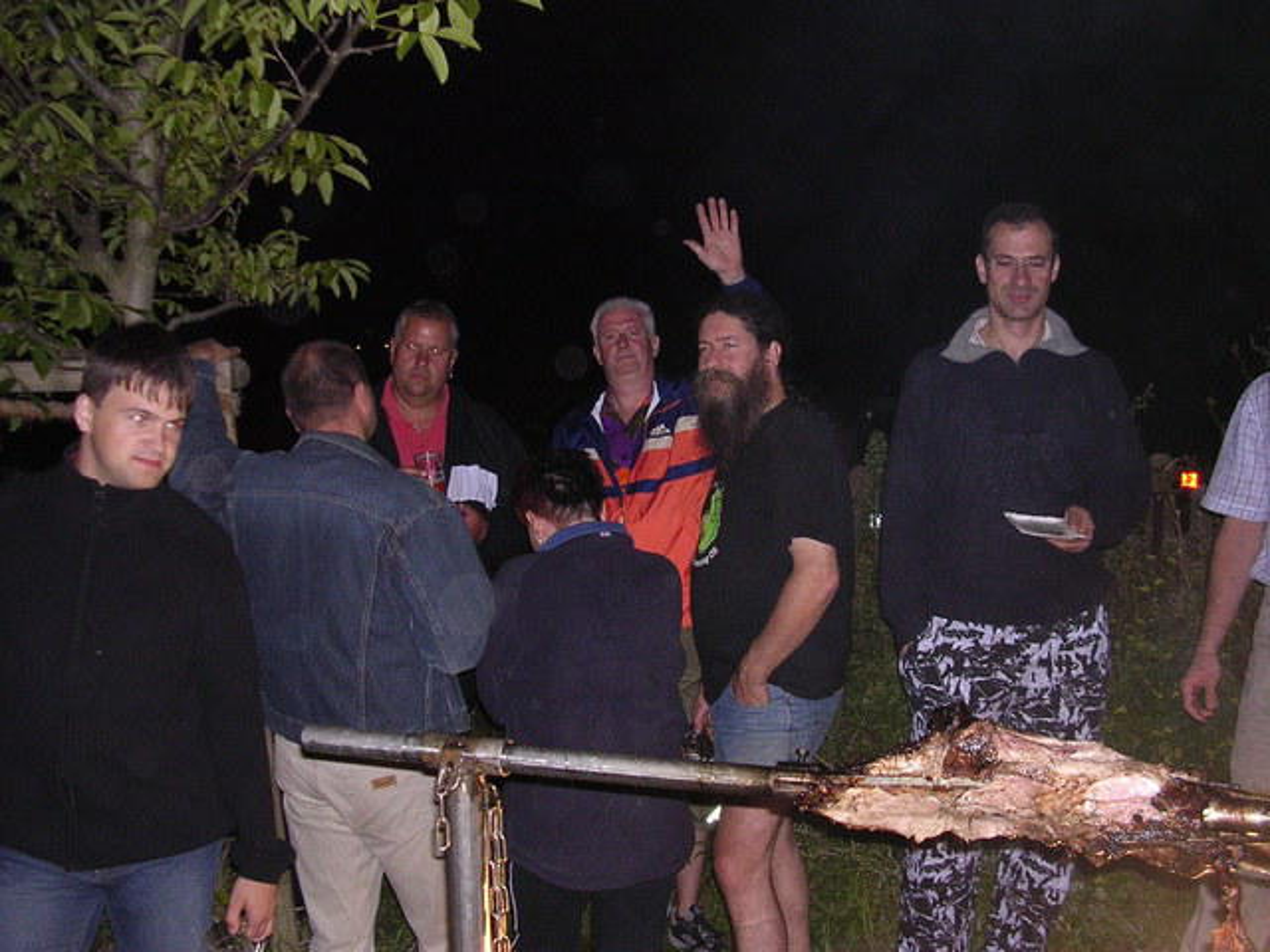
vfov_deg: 37.7
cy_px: 476
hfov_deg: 49.0
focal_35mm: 38
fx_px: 1394
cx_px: 635
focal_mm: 5.8
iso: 400
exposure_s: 1/60.1
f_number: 2.8
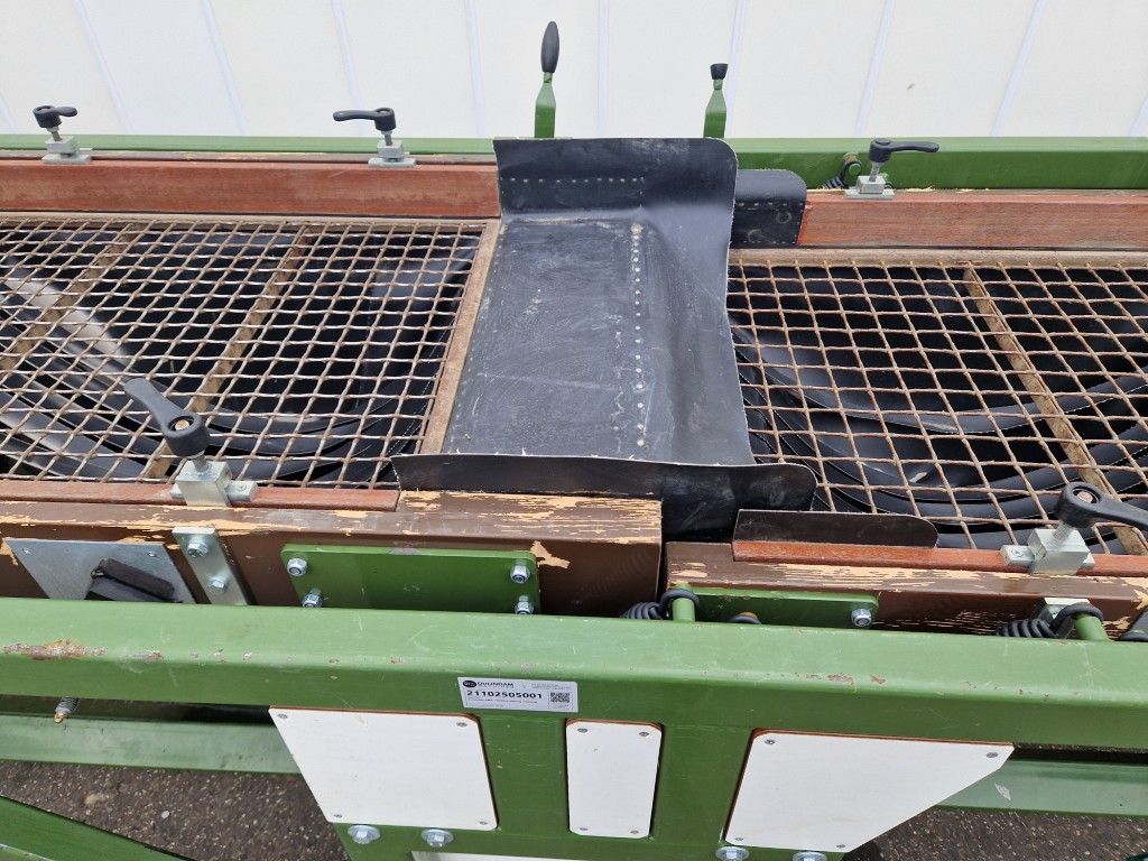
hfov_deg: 73.9
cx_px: 574
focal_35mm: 23
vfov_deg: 58.9
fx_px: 763
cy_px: 430
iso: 50
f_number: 1.8
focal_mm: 5.4
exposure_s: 1/180
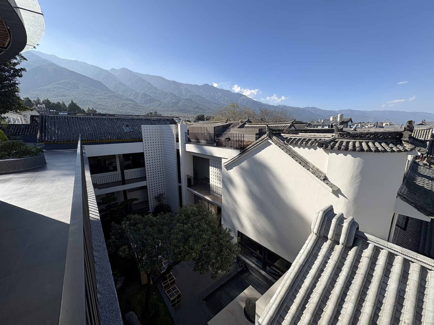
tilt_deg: -11.6
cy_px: 162
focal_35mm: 14
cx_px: 217
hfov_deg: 102.1
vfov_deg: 85.7
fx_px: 176
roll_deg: +0.6
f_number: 2.2
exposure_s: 1/1178
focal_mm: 2.22
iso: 40
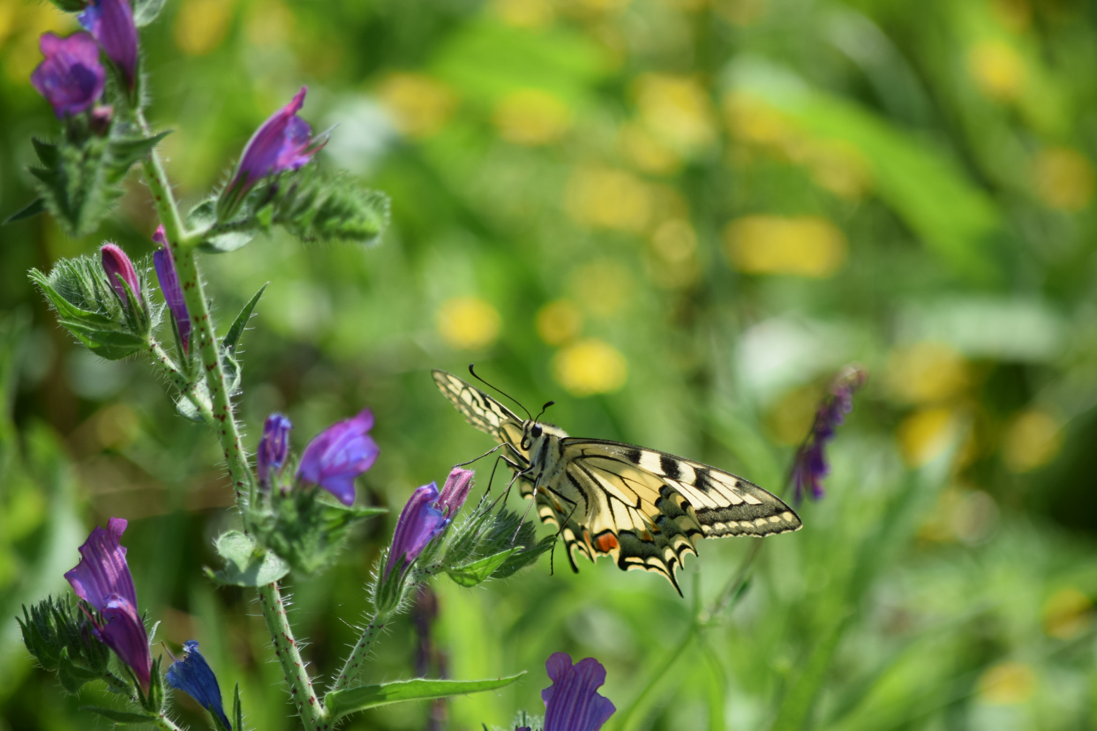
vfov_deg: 3.1
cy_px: 366
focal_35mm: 450
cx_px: 548
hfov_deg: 4.6
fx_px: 13710
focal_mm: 300
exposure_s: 1/500
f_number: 5.6
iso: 200
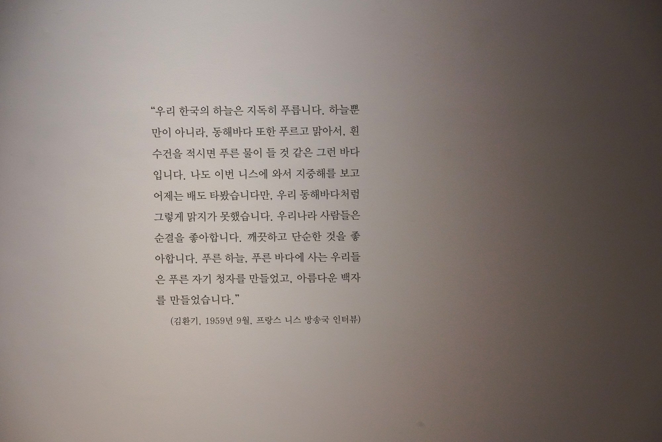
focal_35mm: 35
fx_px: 644
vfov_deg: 37.9
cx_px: 331
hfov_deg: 54.4
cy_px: 221
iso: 6400
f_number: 10
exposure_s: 1/100
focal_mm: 35
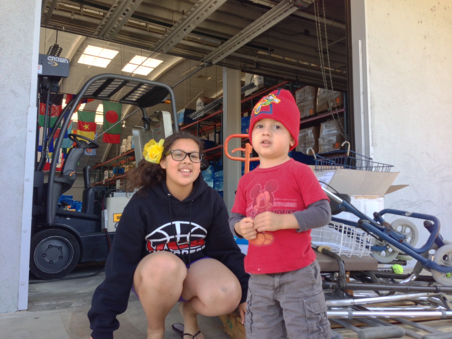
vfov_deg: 42.9
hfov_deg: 55.4
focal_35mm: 33
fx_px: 431
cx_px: 226
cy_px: 170
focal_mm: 4.13
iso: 80
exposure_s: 1/120
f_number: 2.4
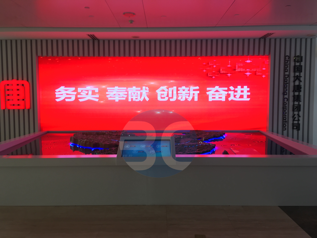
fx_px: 266
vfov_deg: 48.2
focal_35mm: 29
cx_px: 158
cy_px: 119
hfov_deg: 61.7
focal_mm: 4.15
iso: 32
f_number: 2.2
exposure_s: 1/50
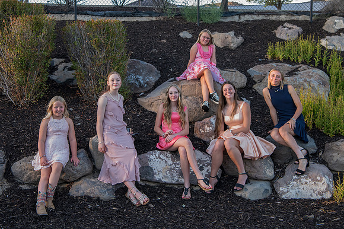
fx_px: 471
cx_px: 171
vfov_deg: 27.3
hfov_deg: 40.1
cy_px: 95
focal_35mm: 49
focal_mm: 42
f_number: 5
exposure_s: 1/640
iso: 3200
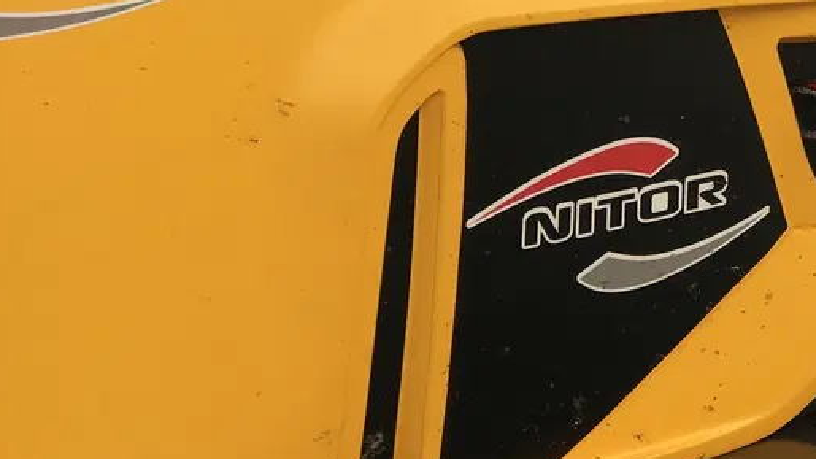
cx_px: 833
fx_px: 3137
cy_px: 38
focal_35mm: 145
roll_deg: -0.7
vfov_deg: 8.3
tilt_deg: -8.4
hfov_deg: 14.6
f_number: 2.8
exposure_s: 1/577
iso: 20
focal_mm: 6.6
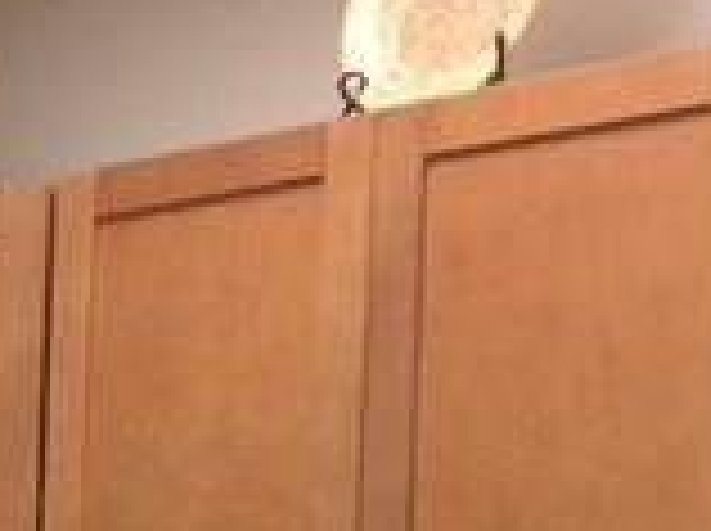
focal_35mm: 130
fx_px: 2666
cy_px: 693
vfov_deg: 11.1
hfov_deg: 13.9
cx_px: -457
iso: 160
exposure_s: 1/24
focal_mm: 3.3
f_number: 2.4
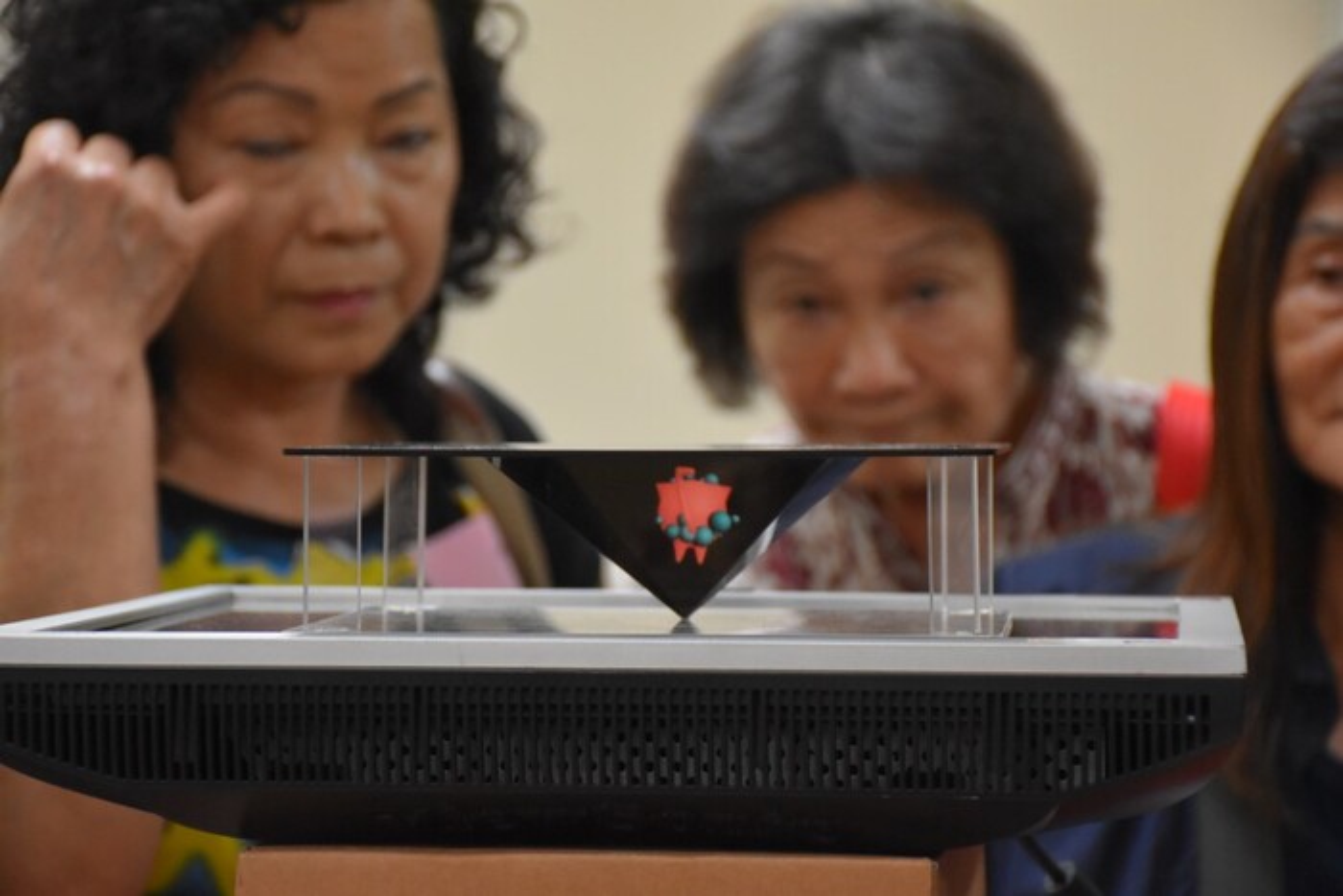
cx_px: 672
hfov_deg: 17.1
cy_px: 448
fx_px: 4477
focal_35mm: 120
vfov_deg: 11.4
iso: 3200
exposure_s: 1/160
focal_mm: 80
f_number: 5.3
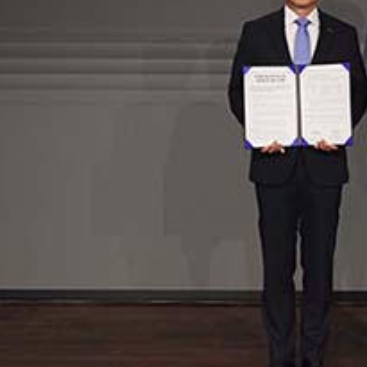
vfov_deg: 20.1
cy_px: 48
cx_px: 378
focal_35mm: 85
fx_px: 1020
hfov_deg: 19.7
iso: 800
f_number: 4
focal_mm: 33
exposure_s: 1/160
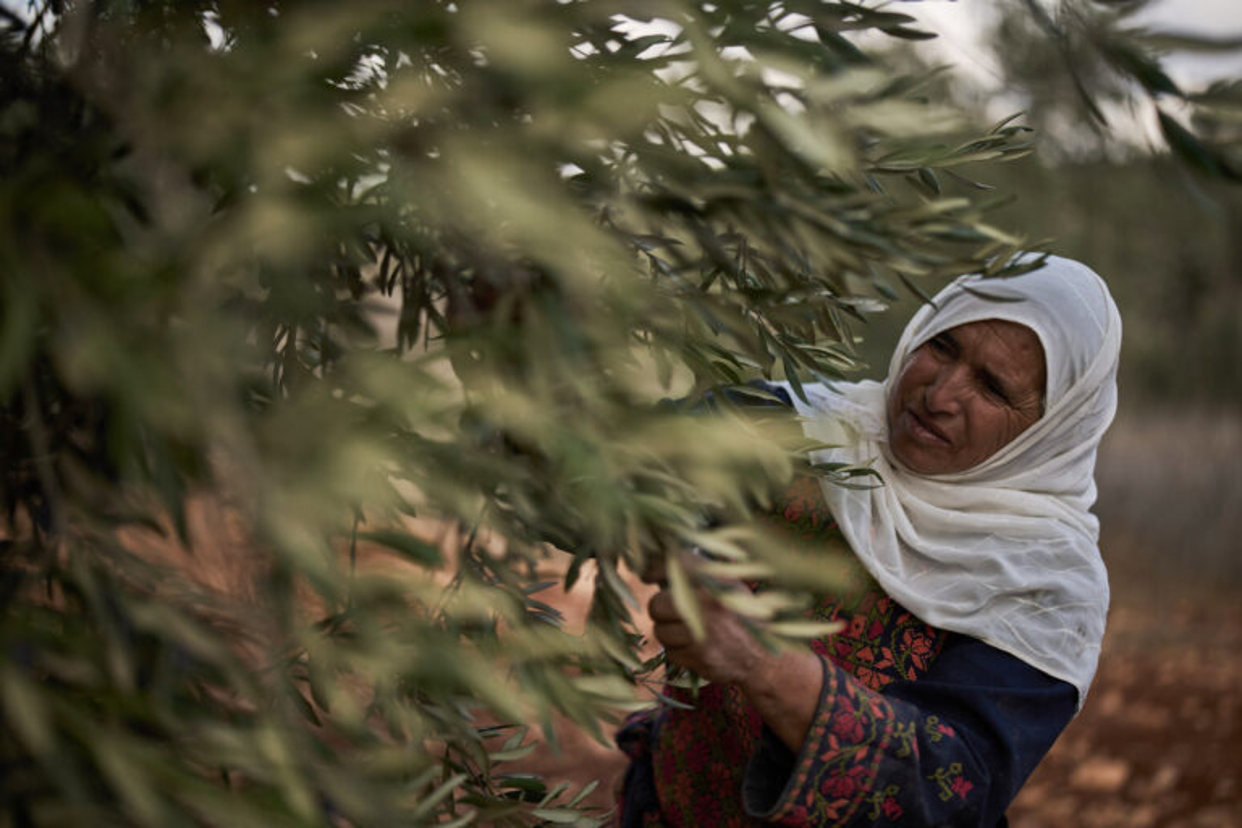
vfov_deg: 27.0
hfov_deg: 39.6
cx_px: 621
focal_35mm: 50
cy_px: 414
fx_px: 1725
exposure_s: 1/5000
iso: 125
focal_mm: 50
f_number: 1.4
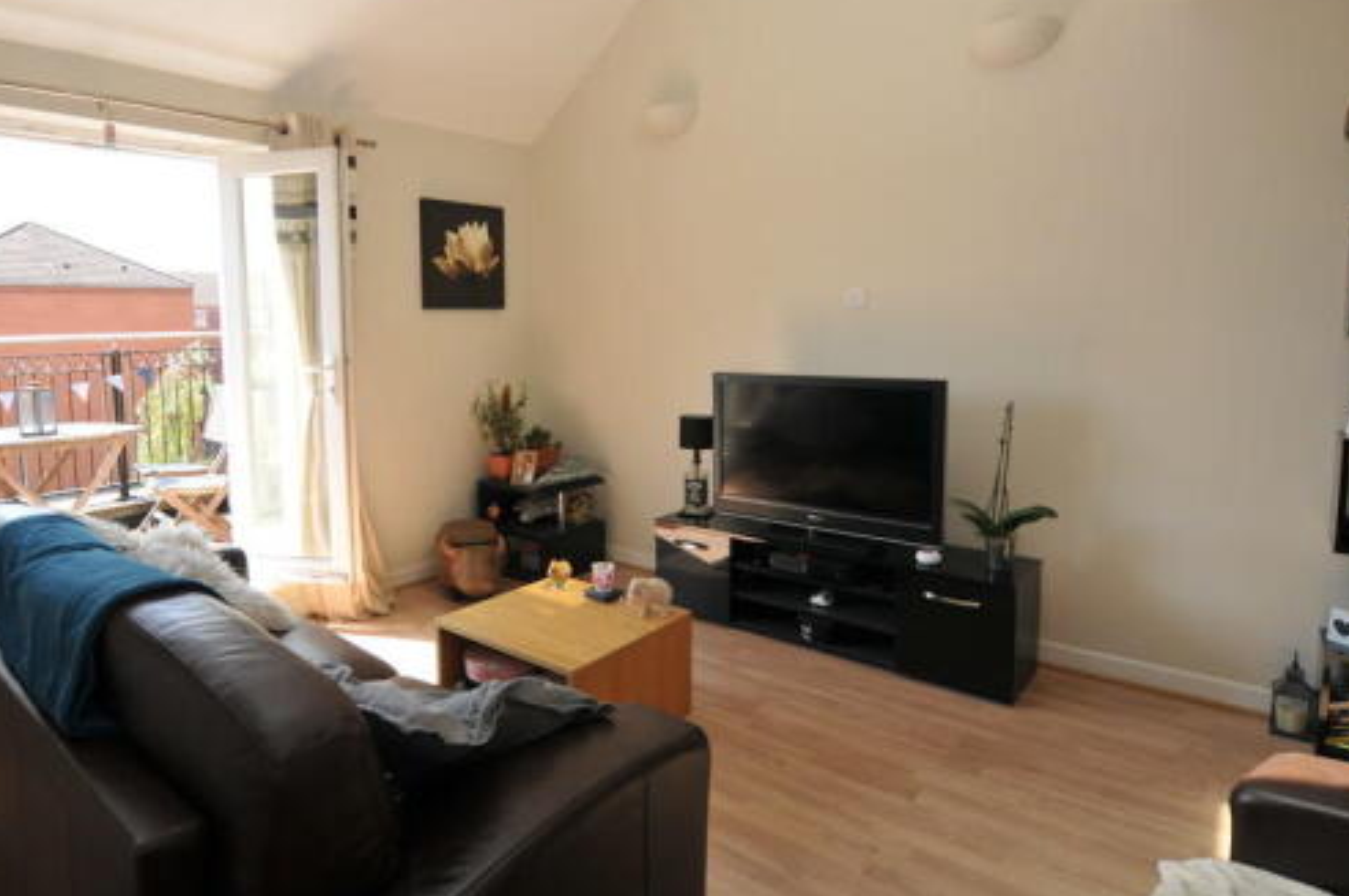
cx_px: 532
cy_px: 381
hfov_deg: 82.9
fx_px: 749
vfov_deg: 61.5
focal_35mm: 20
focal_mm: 10
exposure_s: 1/80
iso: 200
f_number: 5
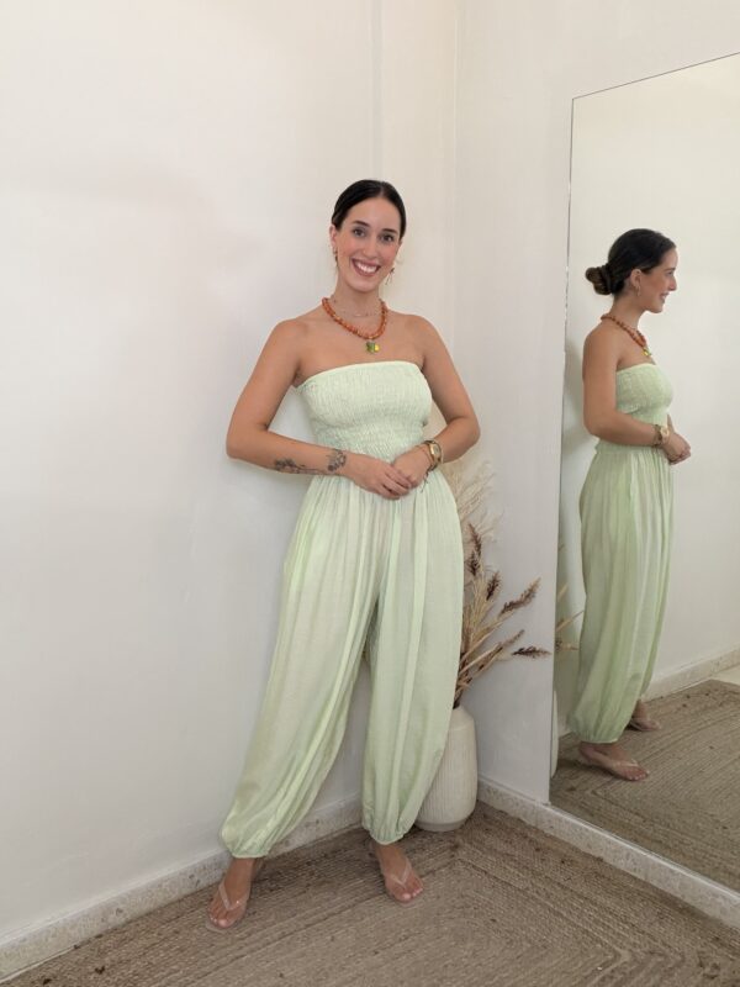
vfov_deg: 60.0
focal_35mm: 30
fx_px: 855
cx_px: 370
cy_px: 494
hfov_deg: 46.8
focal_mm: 2.71
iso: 100
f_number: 1.9
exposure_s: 1/60
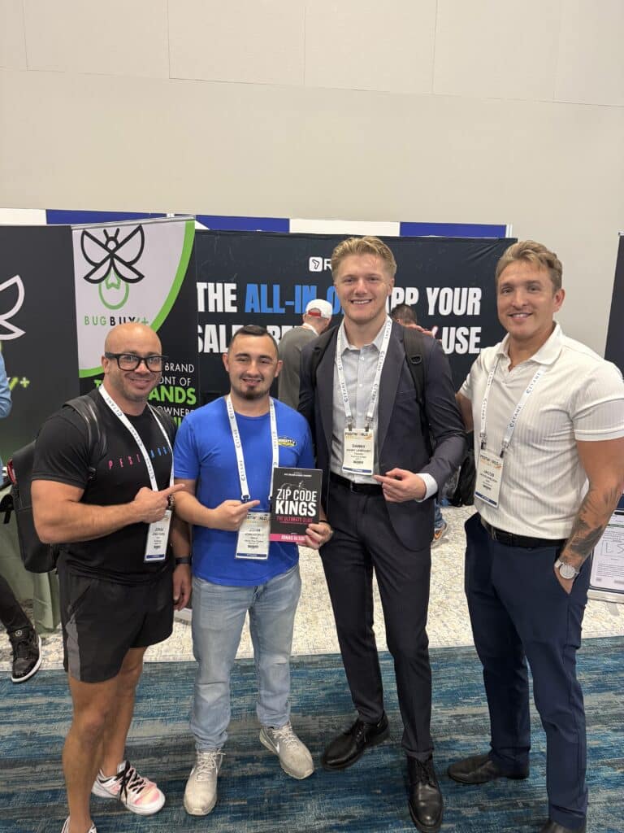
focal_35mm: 24
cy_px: 416
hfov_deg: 56.8
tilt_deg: -10.4
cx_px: 312
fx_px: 577
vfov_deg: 71.6
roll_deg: -1.1
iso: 200
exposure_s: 1/48
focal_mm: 6.76
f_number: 1.78
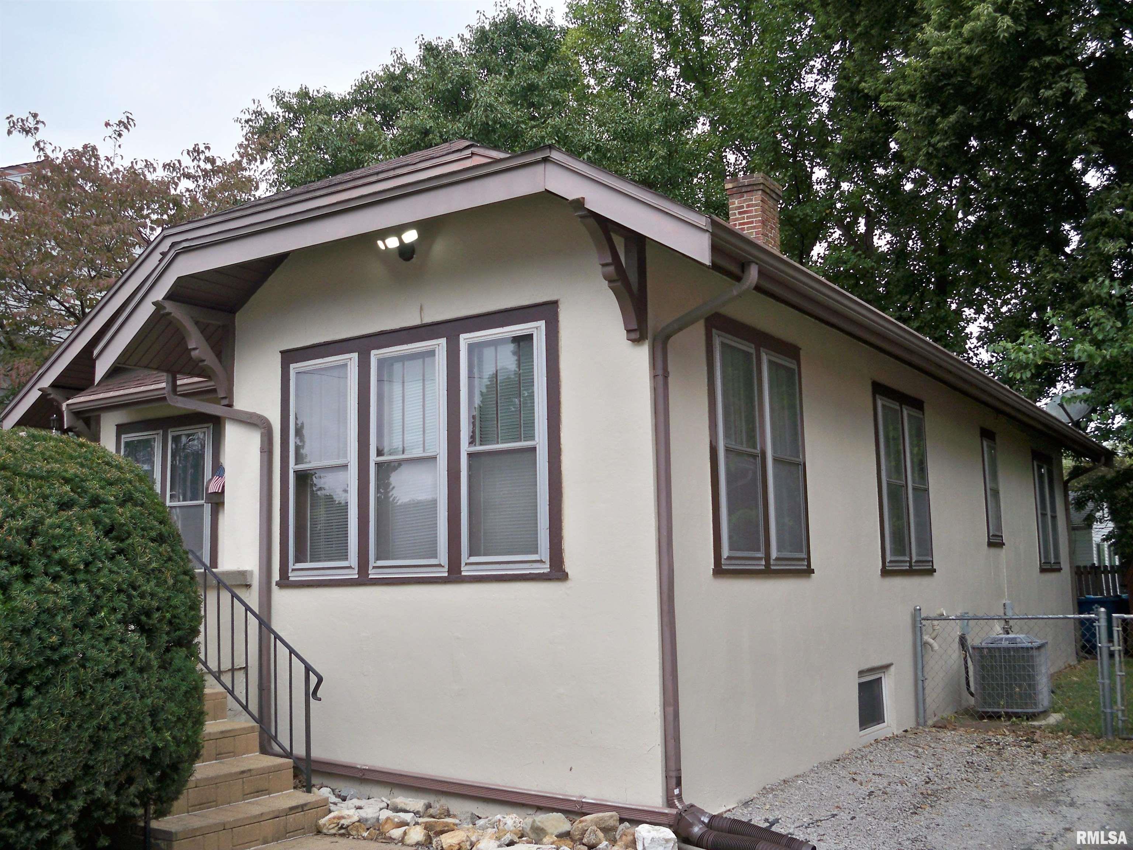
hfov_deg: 52.6
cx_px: 566
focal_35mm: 35
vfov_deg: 40.7
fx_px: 1146
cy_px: 425
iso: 80
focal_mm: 6.3
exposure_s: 1/500
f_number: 3.1
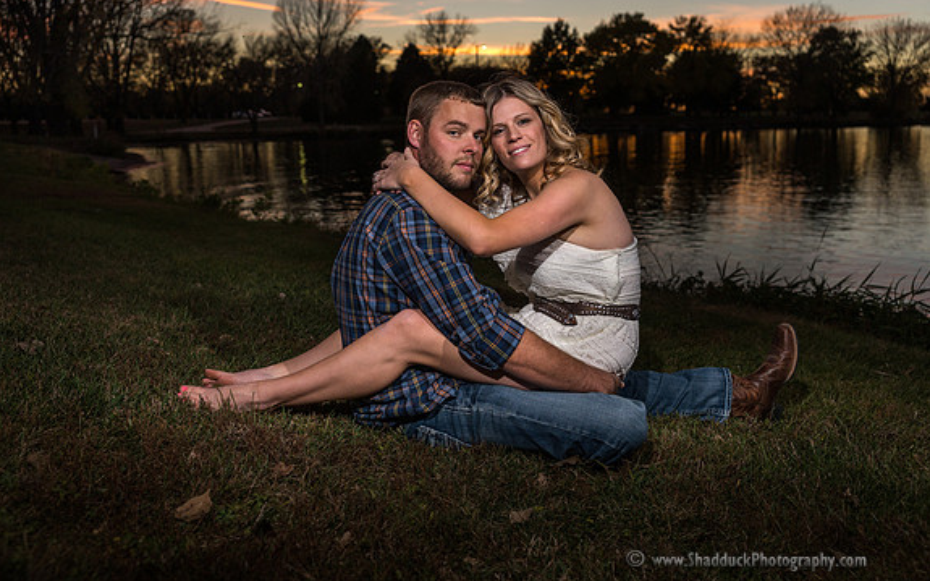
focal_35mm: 36
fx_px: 912
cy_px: 276
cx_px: 464
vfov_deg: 35.3
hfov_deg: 54.0
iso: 640
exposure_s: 1/320
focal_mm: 35
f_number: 4
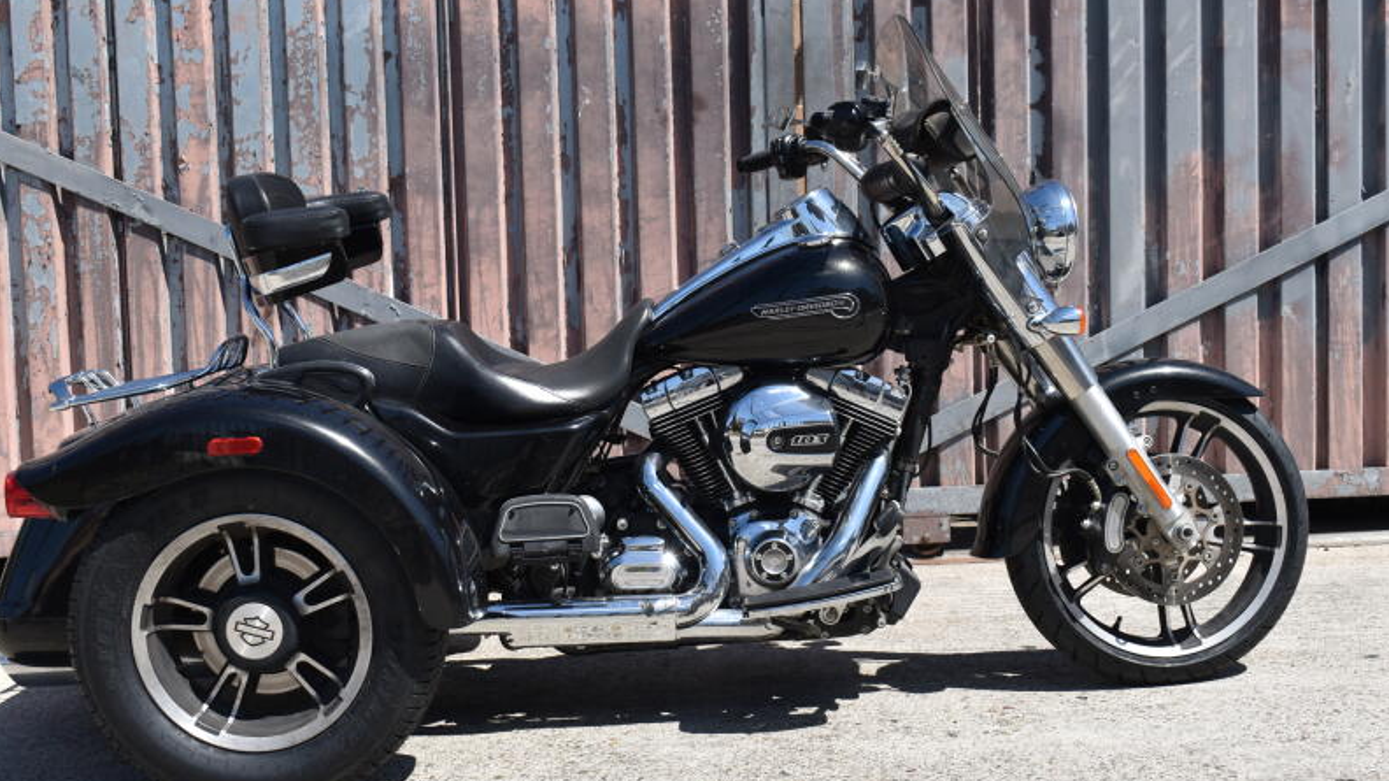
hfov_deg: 38.5
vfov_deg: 22.2
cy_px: 405
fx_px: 1988
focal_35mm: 54
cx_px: 694
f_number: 9
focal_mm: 34
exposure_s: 1/320
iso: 100
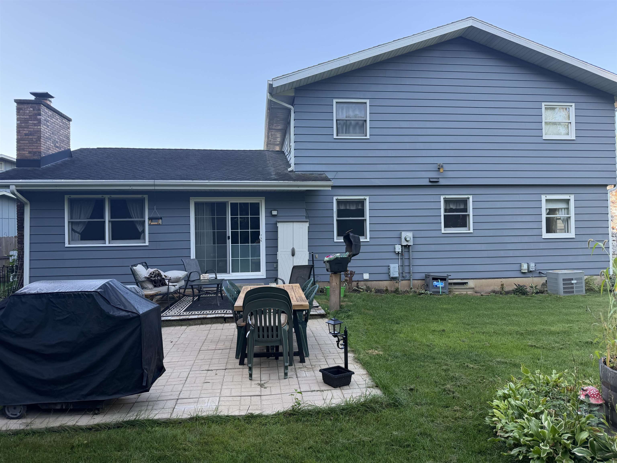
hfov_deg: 71.6
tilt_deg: +0.2
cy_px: 232
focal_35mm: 24
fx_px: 428
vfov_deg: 56.8
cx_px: 308
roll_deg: +1.9
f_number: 1.78
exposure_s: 1/433
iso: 100
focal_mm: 6.76
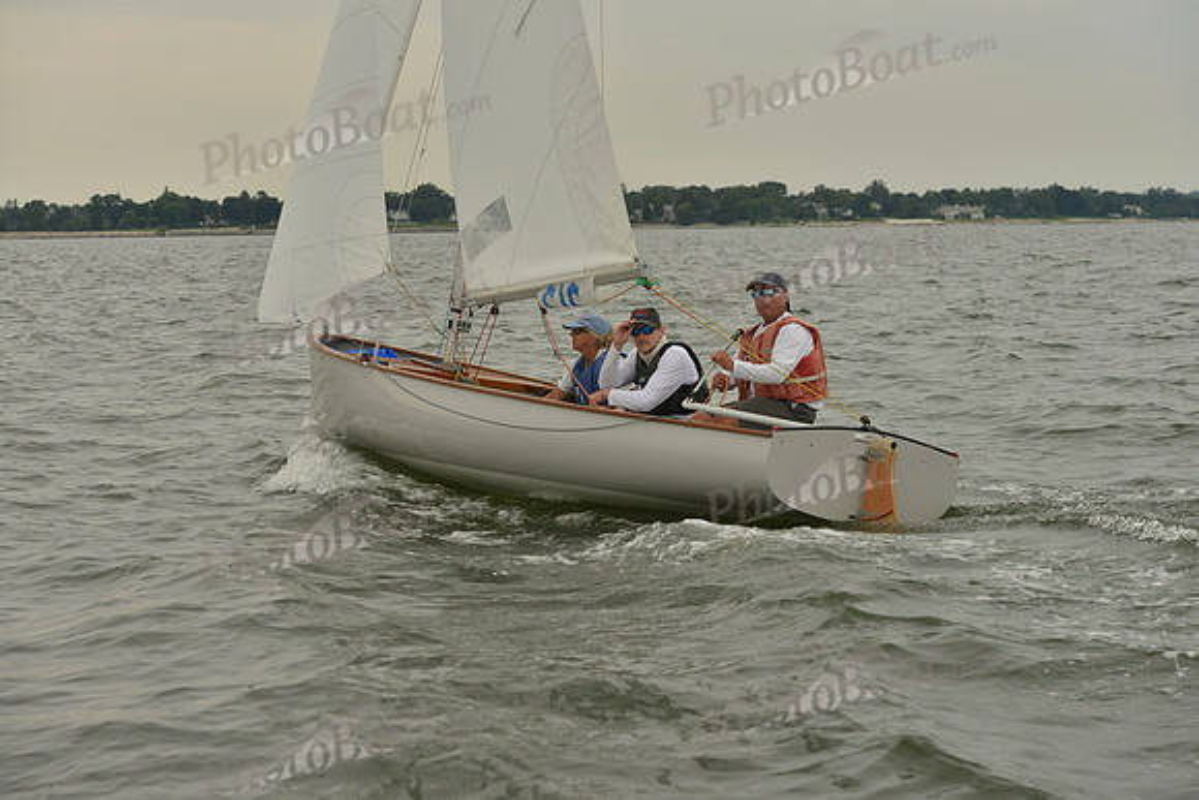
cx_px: 600
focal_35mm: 70
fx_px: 2332
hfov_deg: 28.8
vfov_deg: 19.5
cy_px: 400
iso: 400
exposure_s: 1/1250
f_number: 6.3
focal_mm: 70
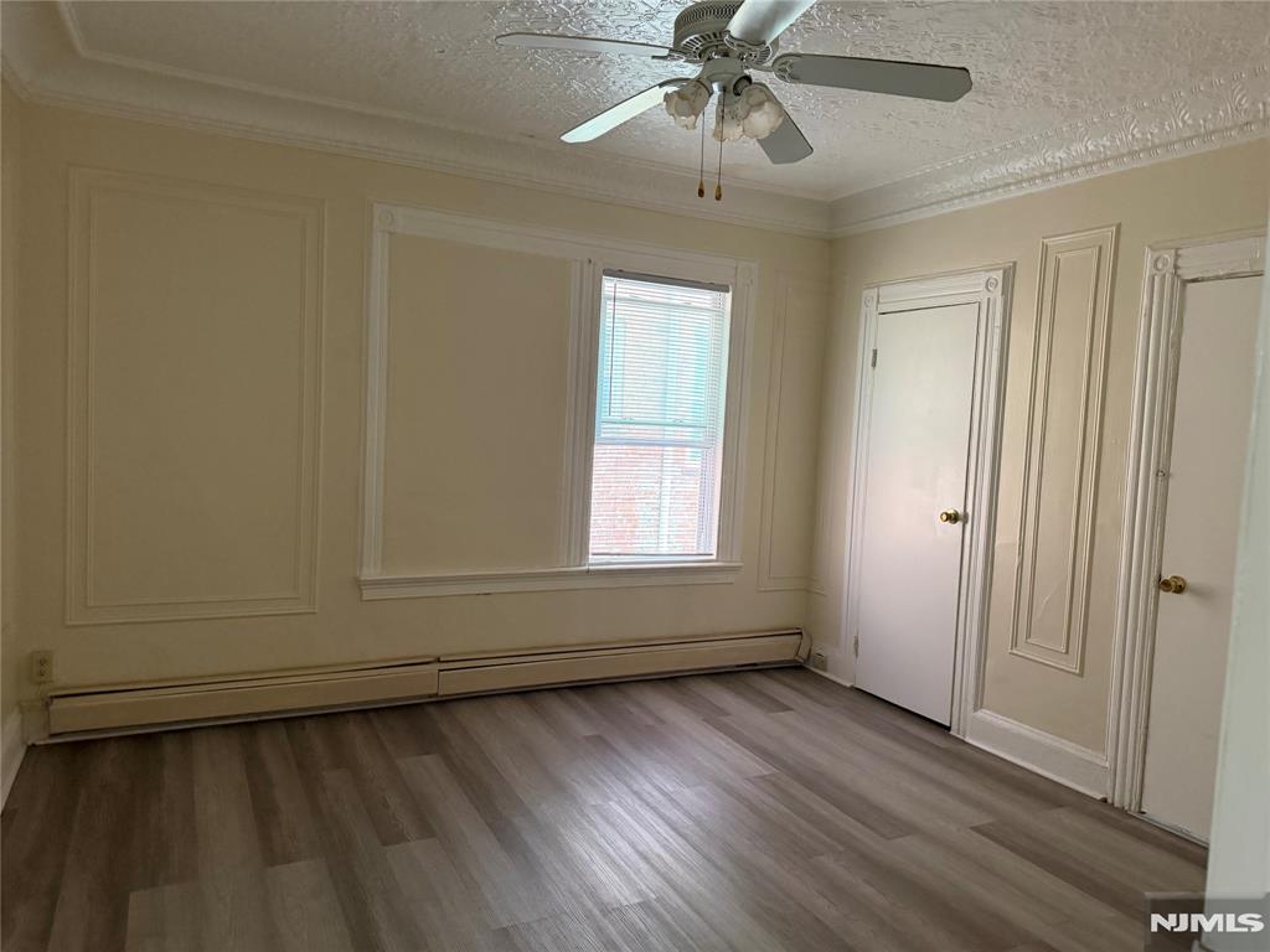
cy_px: 476
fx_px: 881
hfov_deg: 71.6
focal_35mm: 24
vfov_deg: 56.8
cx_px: 635
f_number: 1.78
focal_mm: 6.76
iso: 800
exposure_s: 1/60
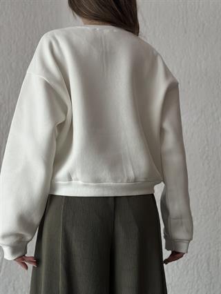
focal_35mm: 48
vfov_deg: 39.6
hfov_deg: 30.3
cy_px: 147
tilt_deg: +2.8
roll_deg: +0.1
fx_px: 408
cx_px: 110
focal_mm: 6.86
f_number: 1.78
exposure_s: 1/40
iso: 400
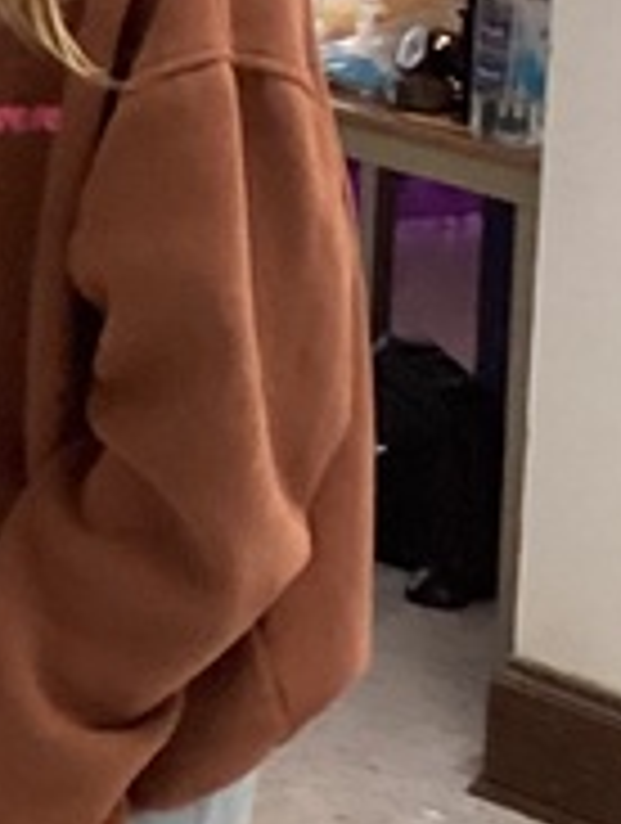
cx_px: -252
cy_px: 122
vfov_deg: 11.3
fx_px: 4124
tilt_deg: -9.9
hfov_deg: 8.5
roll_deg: -0.4
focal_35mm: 173
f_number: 2.4
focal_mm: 3.3
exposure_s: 1/40
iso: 320
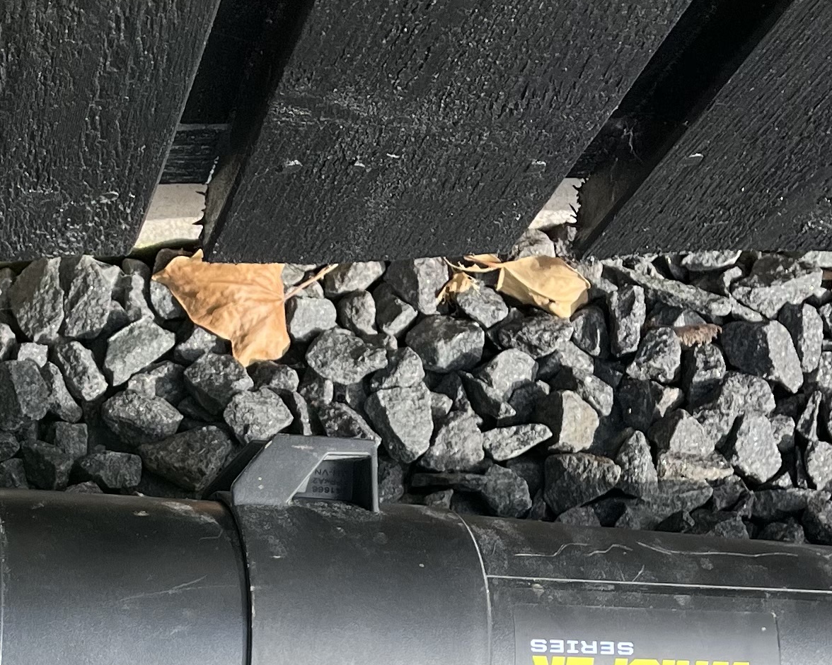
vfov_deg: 17.4
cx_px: 40
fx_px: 2142
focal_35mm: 87
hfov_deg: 21.4
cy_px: 624
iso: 50
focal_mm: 5.1
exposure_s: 1/1066
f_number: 1.6
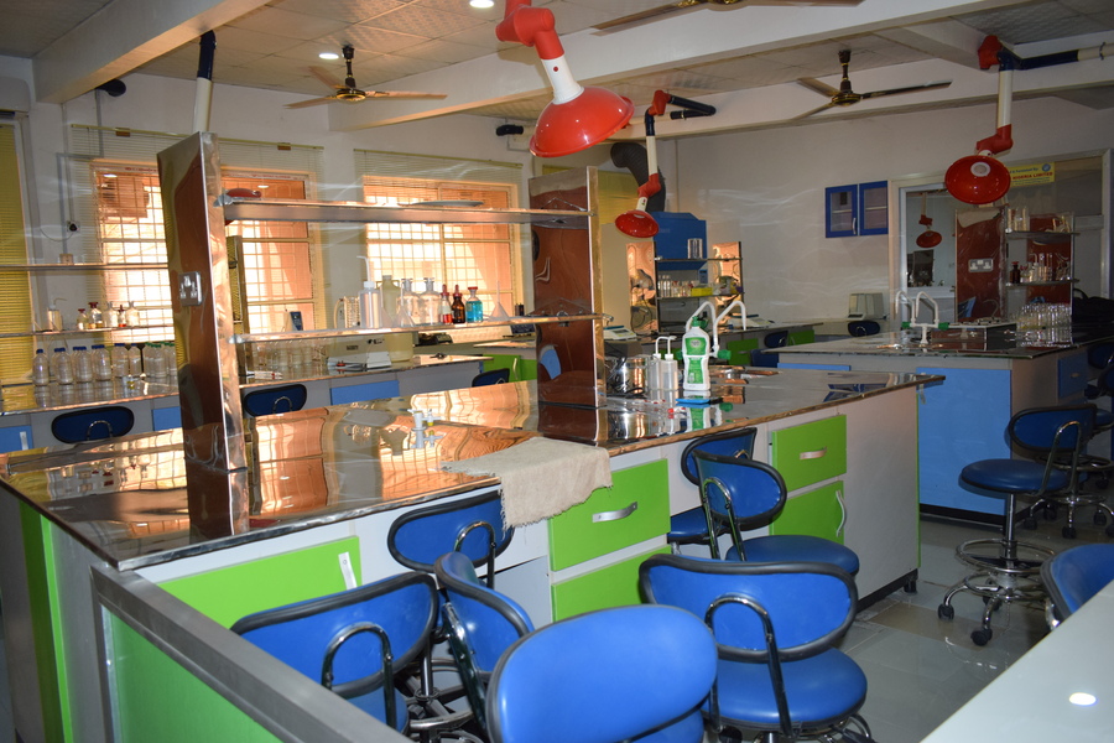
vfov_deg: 47.9
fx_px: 835
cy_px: 372
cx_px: 557
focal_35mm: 27
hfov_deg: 67.4
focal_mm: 18
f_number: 4.5
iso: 800
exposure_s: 1/80
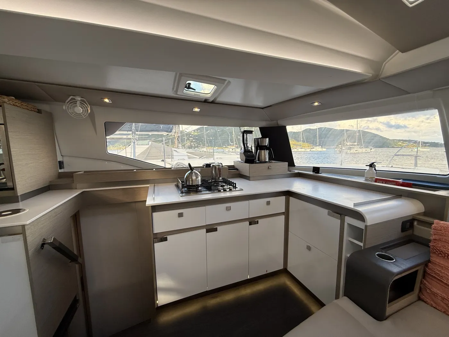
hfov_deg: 102.1
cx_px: 224
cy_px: 168
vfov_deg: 85.7
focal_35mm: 14
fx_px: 182
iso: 50
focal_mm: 2.22
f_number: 2.2
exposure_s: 1/156
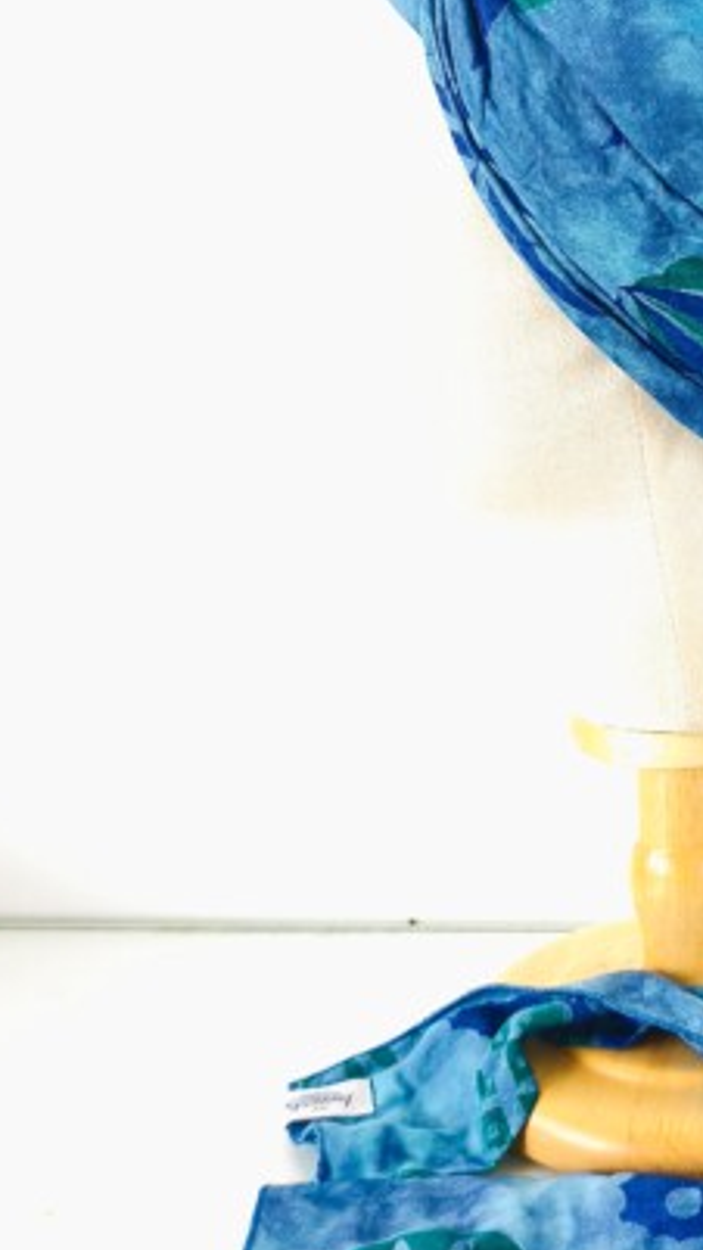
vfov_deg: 39.8
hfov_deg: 22.4
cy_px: 581
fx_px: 1724
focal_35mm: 52
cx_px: 659
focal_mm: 6.14
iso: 50
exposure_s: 1/20
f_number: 1.65
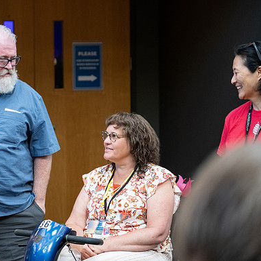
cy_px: 130
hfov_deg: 13.2
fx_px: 1126
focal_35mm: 132
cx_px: 68
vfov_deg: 13.2
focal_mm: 68.7
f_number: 2.8
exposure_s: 1/125
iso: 2000
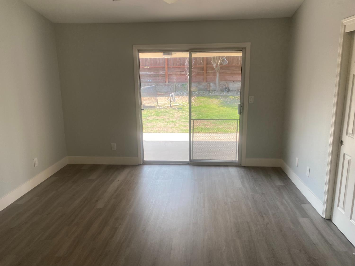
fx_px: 267
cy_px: 133
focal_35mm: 26
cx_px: 178
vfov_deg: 53.1
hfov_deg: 67.3
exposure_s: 1/122
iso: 32
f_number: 1.8
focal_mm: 4.25
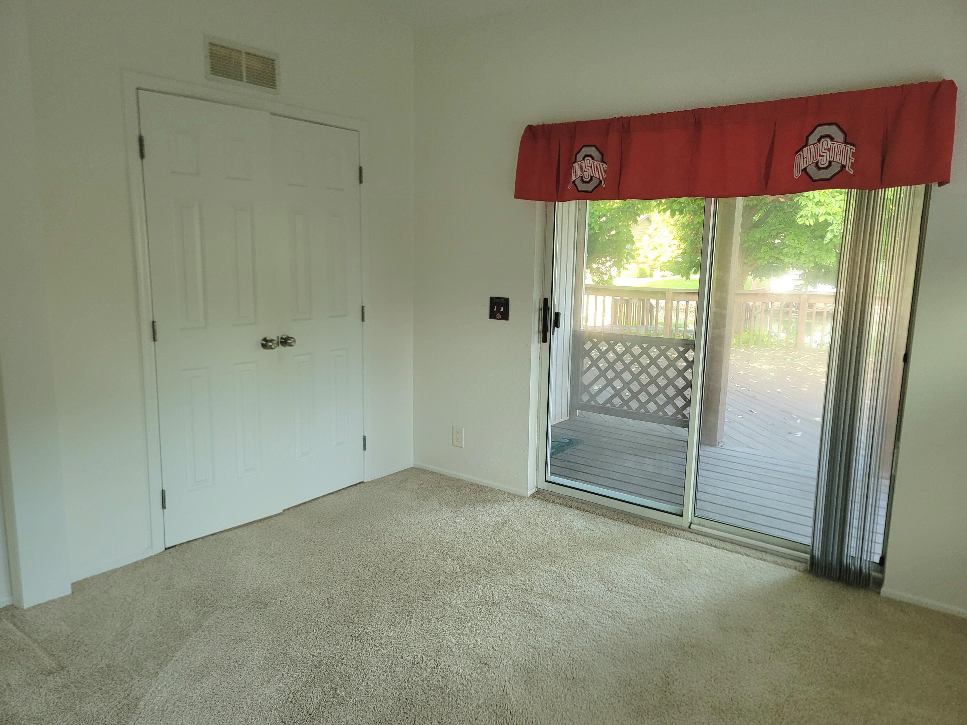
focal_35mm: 25
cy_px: 362
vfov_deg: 54.9
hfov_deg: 69.4
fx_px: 698
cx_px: 484
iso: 320
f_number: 1.8
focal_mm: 7
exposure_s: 1/120
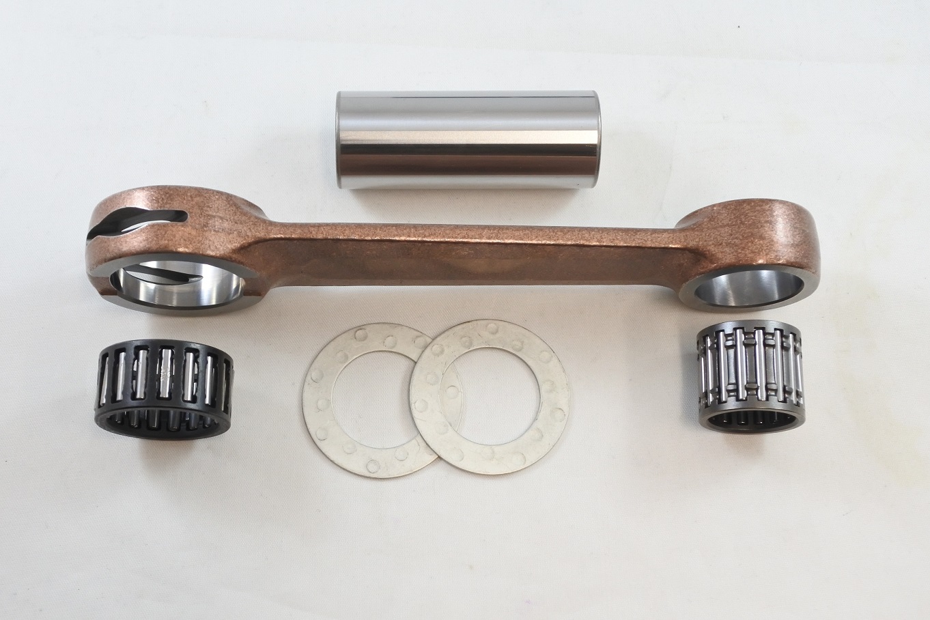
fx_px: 956
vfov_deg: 35.9
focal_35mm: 37
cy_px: 310
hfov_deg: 51.9
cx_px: 465
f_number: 4
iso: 450
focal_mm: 14
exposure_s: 1/125
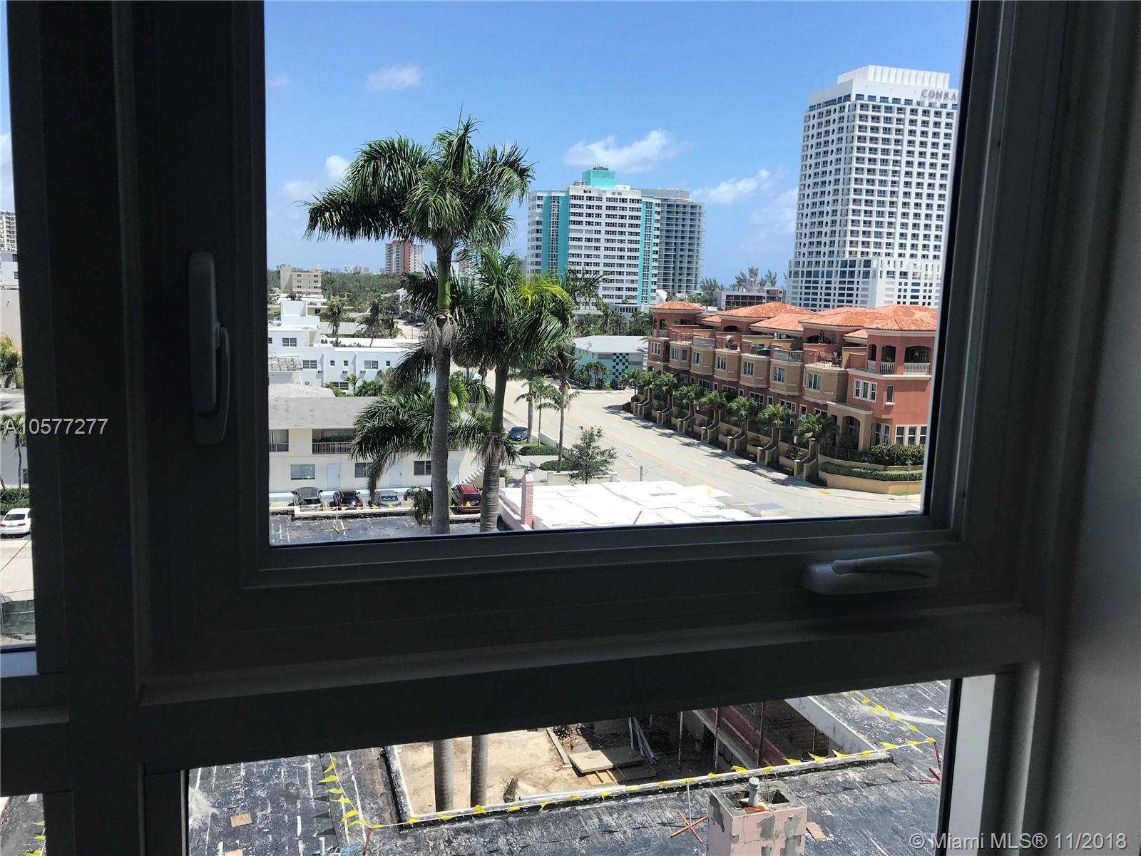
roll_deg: -2.5
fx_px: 923
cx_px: 570
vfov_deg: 49.7
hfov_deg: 63.4
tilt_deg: -8.4
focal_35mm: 28
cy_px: 428
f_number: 1.8
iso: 20
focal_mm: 3.99
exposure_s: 1/1330
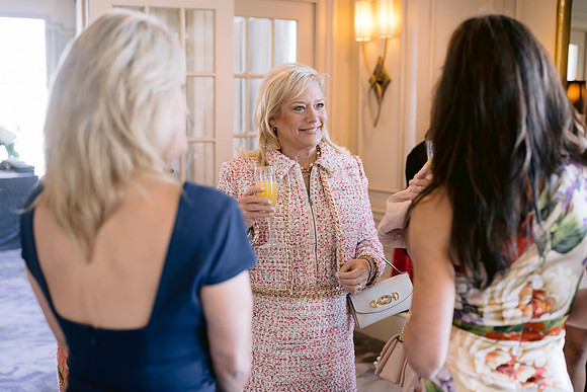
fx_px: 815
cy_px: 196
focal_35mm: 50
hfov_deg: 39.6
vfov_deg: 27.0
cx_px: 294
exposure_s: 1/125
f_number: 2.8
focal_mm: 50
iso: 800
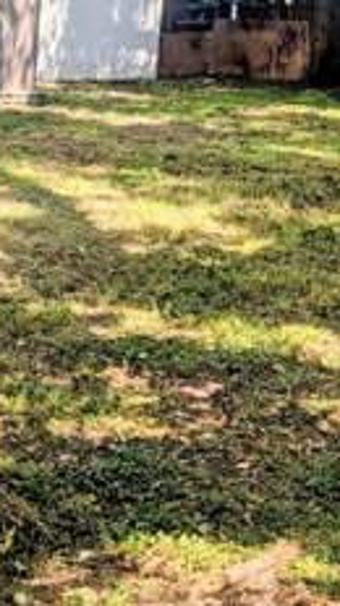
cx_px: 139
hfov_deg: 16.7
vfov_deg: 29.0
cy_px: 163
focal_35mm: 72
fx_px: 1157
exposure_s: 1/7576
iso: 22
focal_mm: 6.9
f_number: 1.68
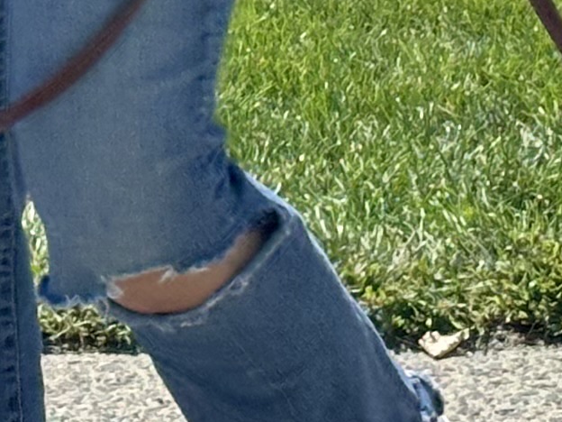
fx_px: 5033
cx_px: 274
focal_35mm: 310
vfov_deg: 4.7
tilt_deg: -11.4
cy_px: -325
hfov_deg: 6.4
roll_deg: +1.7
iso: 64
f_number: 1.78
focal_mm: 6.86
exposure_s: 1/2410
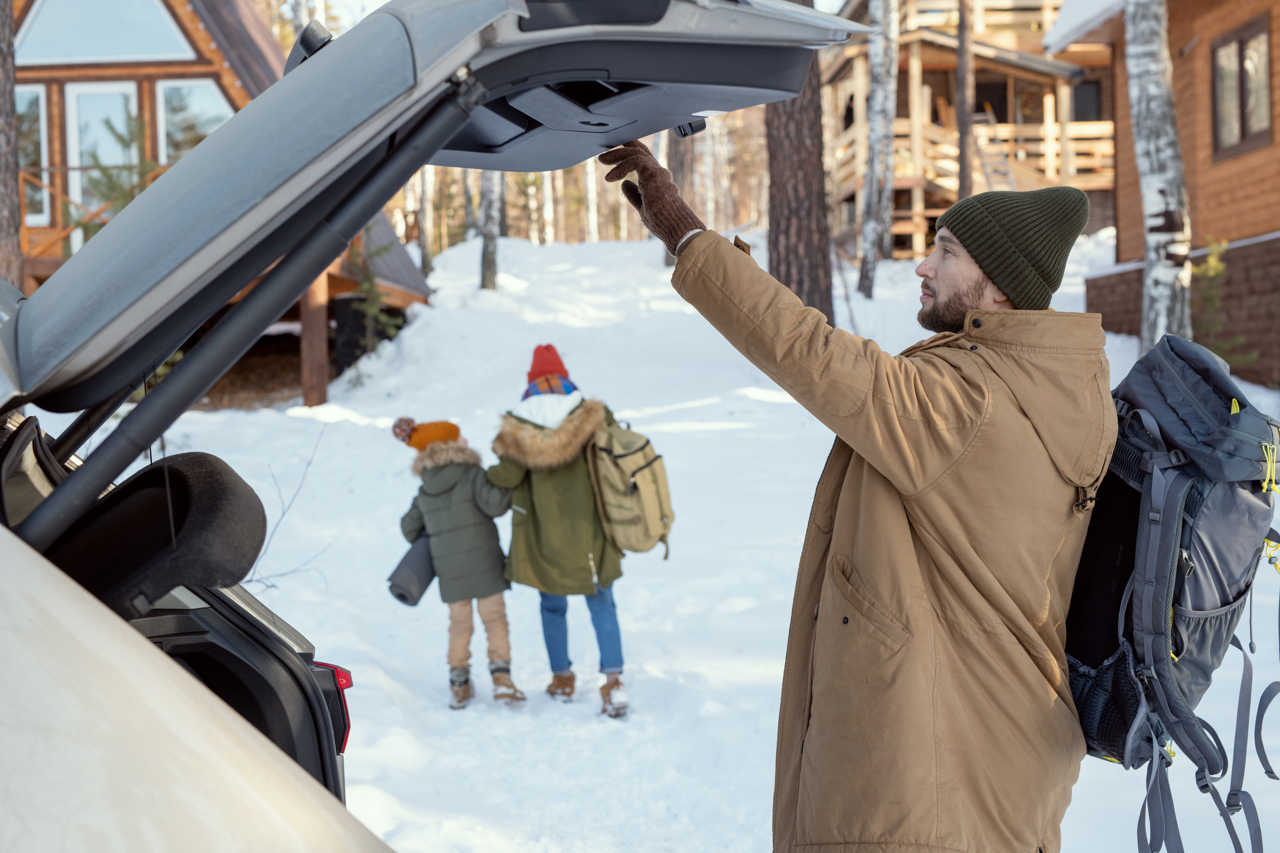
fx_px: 1778
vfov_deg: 27.0
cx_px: 640
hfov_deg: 39.6
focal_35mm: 50
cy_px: 426
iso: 400
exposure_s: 1/400
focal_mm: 50
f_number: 5.6
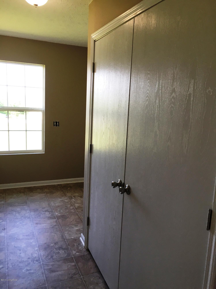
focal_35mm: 29
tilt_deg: -8.0
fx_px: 241
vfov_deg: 61.7
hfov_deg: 48.2
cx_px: 108
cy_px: 144
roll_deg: -1.9
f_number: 2.2
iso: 32
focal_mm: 4.15
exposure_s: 1/30
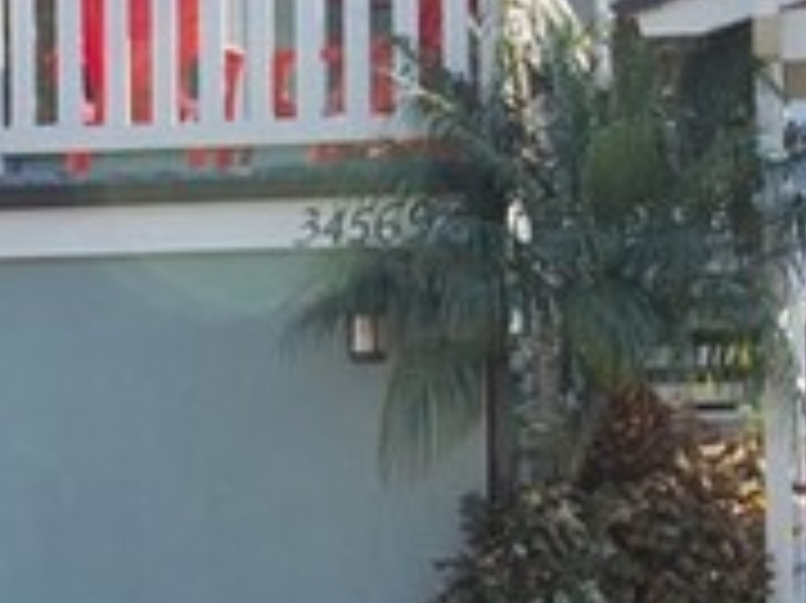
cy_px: 500
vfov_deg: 9.0
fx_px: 3839
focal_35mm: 165
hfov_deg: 11.5
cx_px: -414
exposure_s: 1/200
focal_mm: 20
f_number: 7.1
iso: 200
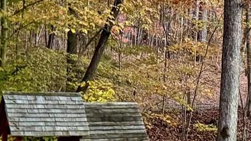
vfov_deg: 8.9
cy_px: 37
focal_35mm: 136
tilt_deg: +4.0
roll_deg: +0.0
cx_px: 413
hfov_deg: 14.4
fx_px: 905
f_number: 1.78
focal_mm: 6.76
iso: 800
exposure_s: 1/47
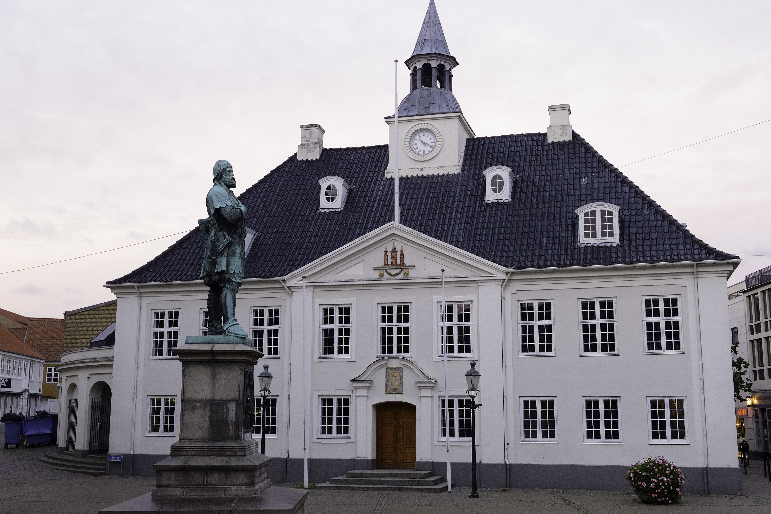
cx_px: 380
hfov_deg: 55.8
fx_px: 728
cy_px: 264
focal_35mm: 34
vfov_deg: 38.9
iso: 1600
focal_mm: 22
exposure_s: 1/25
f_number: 7.1
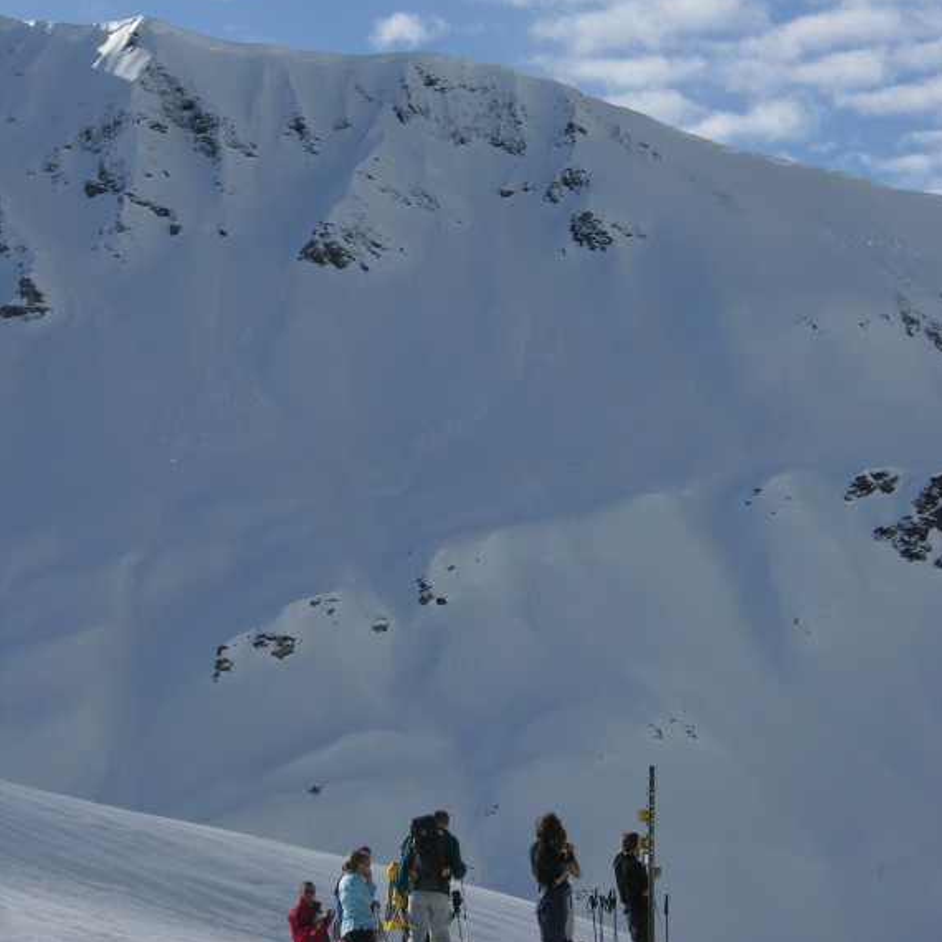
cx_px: 474
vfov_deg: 13.3
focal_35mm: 131
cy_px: 459
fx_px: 4033
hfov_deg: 13.3
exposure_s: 1/530
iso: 50
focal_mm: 27.3
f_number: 5.8
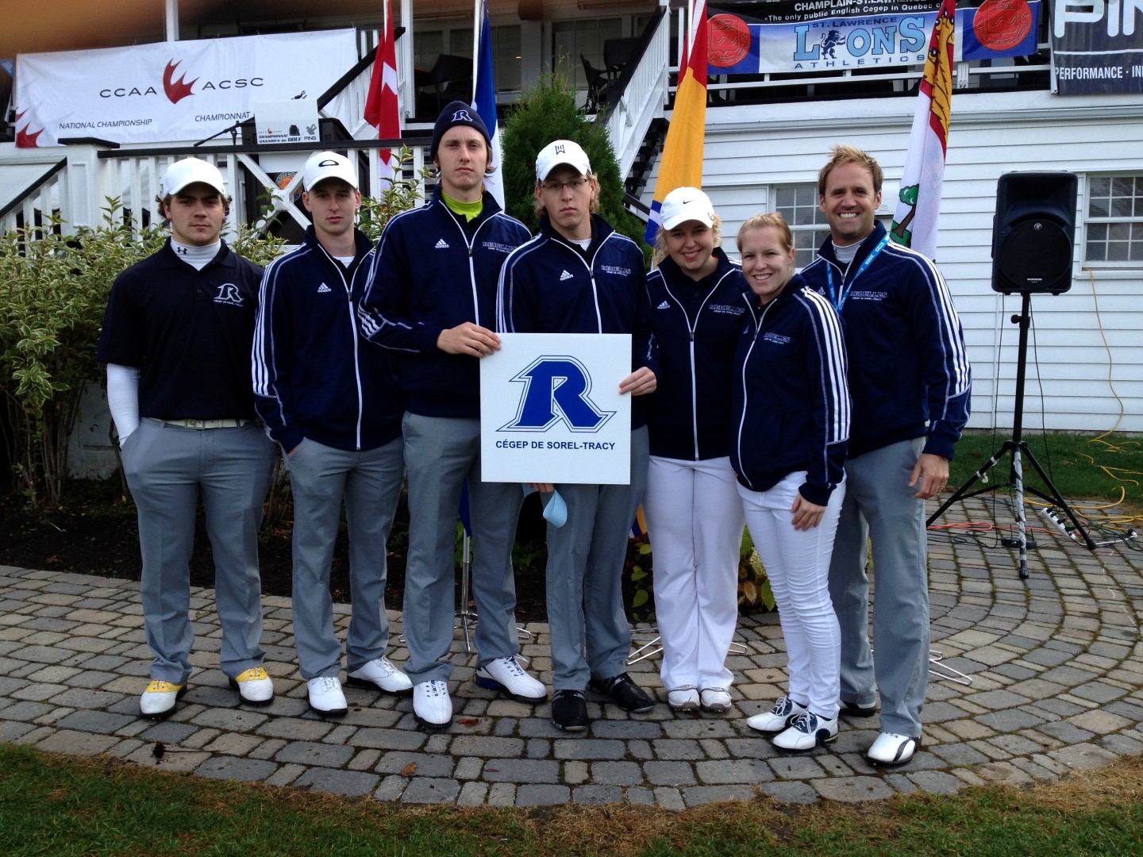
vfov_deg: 40.7
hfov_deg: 52.6
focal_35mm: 35
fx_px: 1156
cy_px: 428
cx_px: 572
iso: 50
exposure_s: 1/415
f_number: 2.4
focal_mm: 4.28
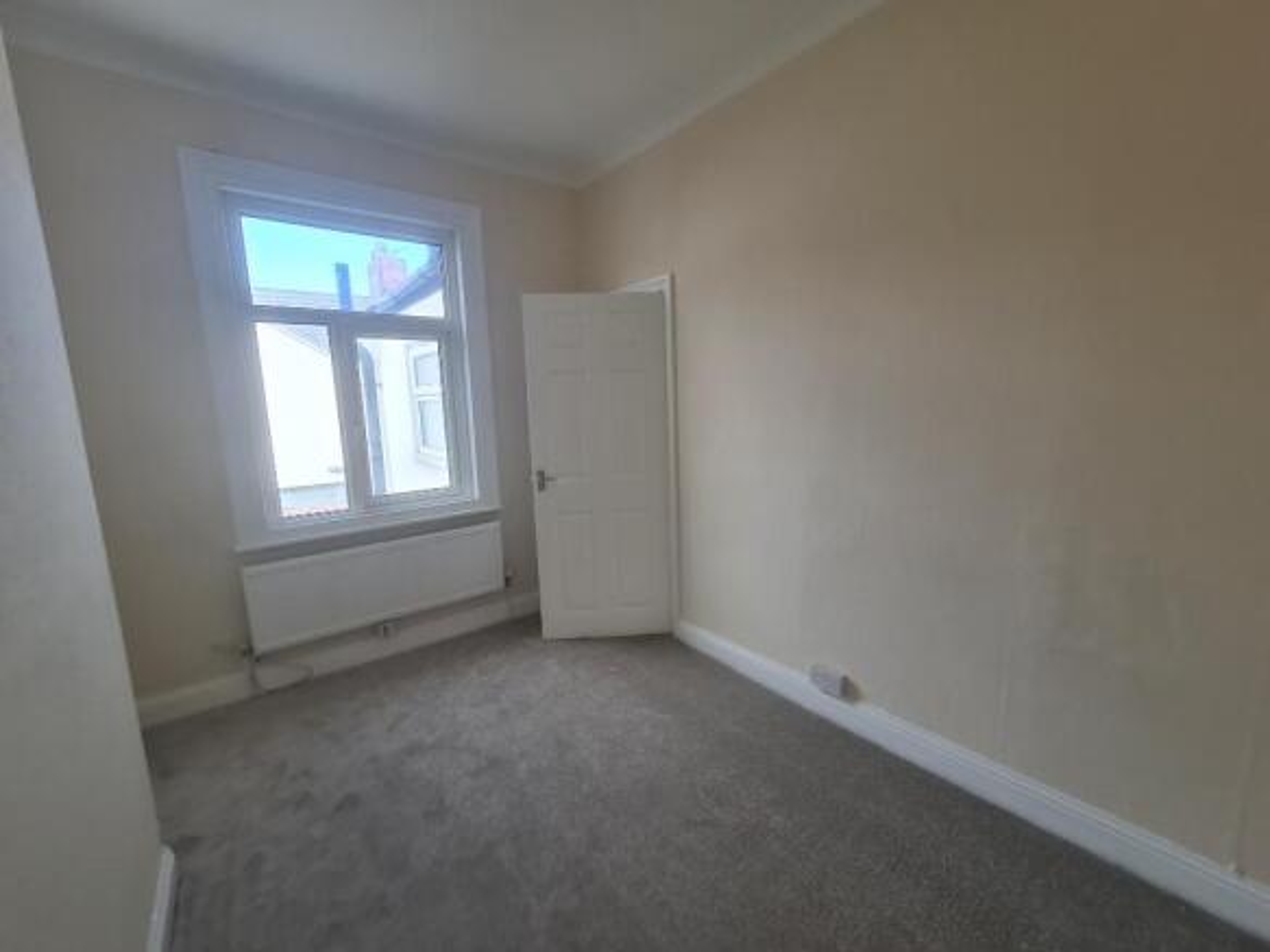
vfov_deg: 89.9
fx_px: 477
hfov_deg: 106.2
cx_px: 635
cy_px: 476
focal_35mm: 13
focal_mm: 2.2
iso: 80
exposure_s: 1/120
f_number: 2.2
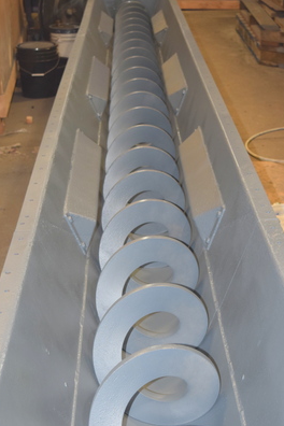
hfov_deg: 18.9
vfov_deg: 28.0
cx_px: 152
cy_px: 250
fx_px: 852
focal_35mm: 72
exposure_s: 1/60
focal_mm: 38
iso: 900
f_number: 4.8
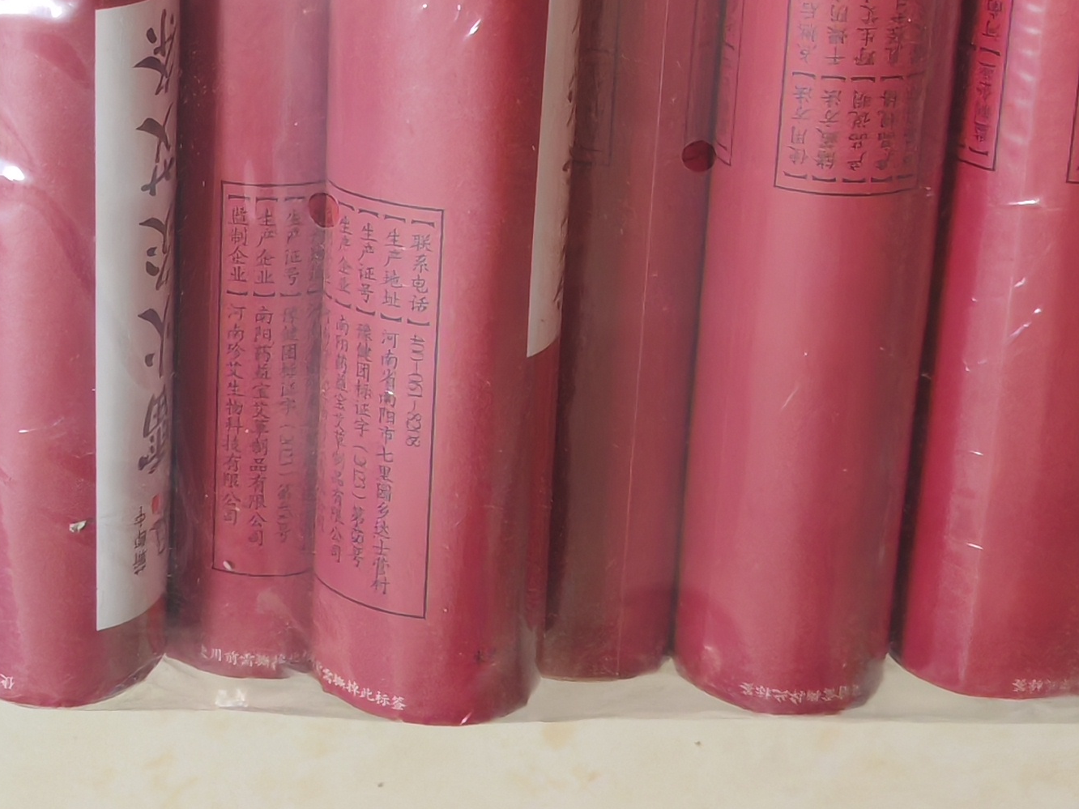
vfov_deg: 17.7
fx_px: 2587
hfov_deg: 23.1
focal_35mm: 83
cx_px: 147
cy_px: 215
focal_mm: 5.52
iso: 1000
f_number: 1.95
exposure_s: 1/100
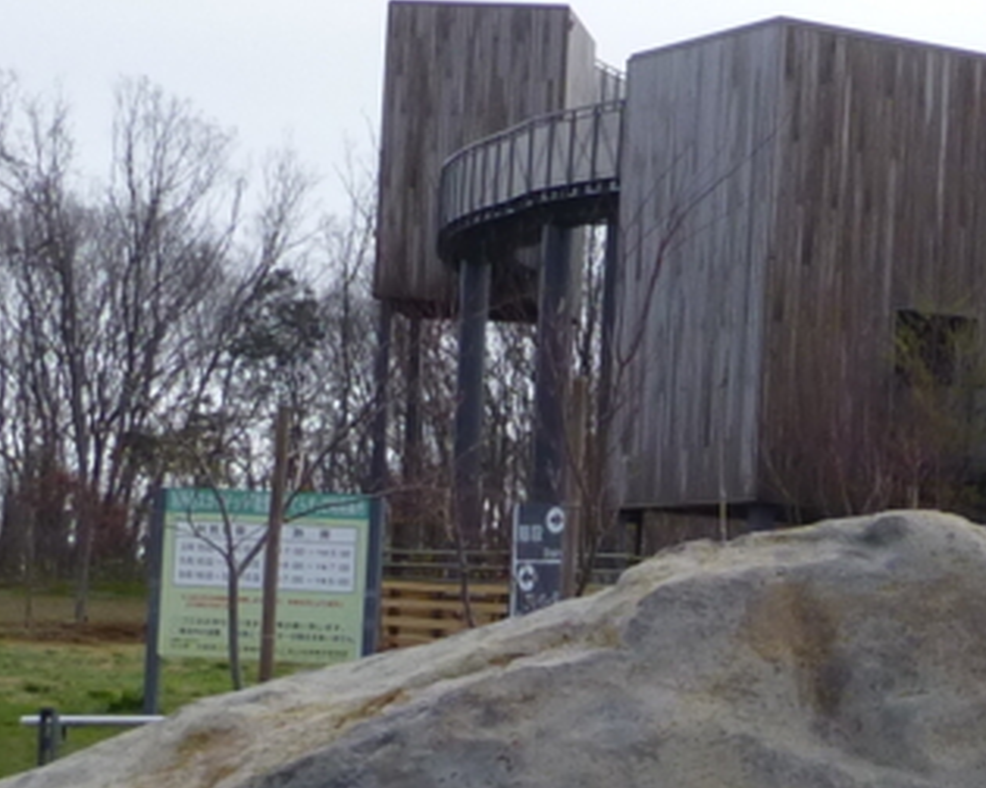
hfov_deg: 16.0
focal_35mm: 119
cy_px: 638
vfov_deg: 12.9
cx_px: 851
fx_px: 3473
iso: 100
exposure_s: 1/640
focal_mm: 4.3
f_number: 4
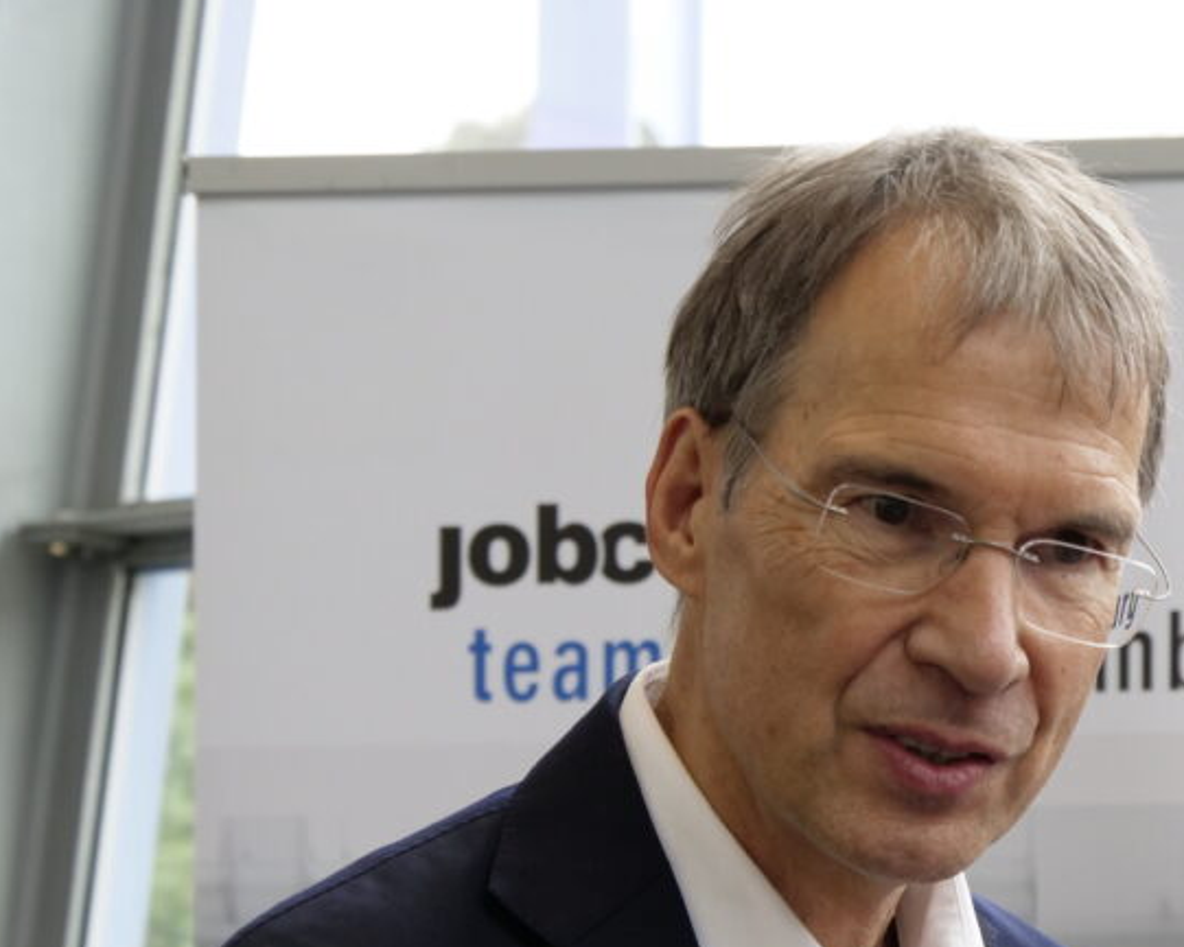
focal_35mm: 170
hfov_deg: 11.3
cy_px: 805
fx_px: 5958
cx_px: 1079
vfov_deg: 9.1
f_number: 5.6
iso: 800
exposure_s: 1/50
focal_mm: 46
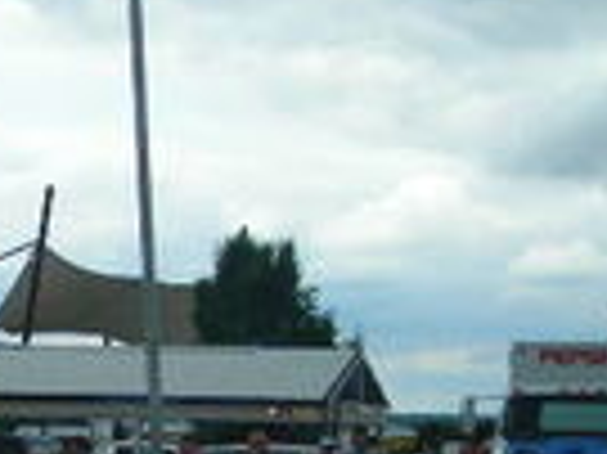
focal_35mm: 113
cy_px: 391
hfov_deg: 16.2
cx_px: -247
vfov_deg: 13.0
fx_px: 1980
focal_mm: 6.3
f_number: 6.4
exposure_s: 1/140
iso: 50
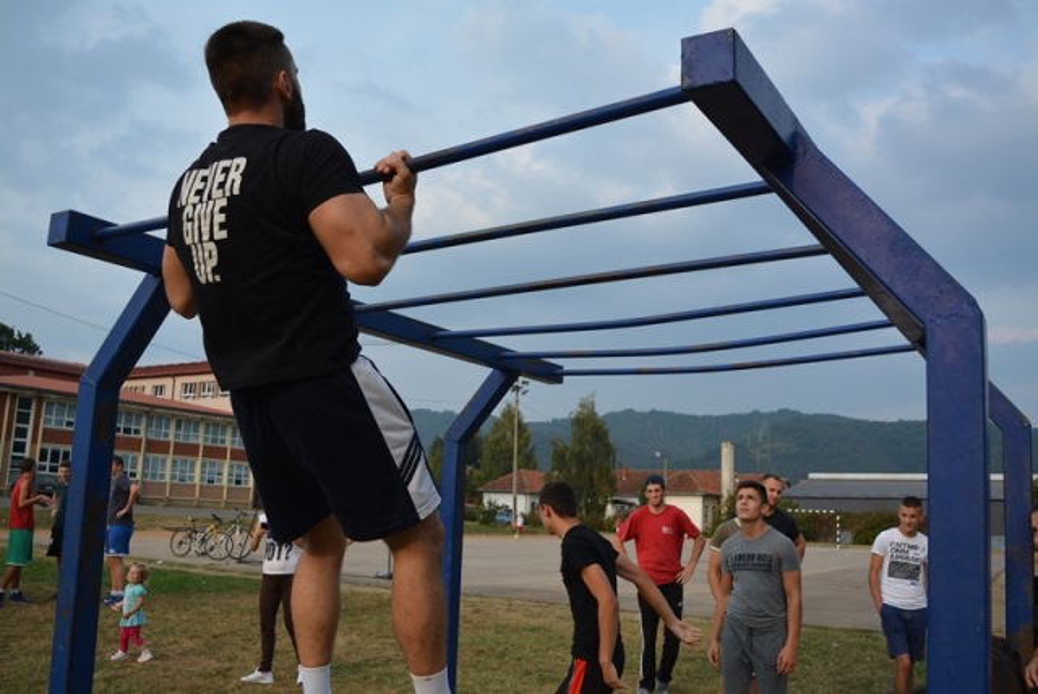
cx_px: 519
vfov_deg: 40.0
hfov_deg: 57.2
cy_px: 347
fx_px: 952
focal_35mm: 33
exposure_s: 1/1250
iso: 400
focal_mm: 22
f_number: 4.5
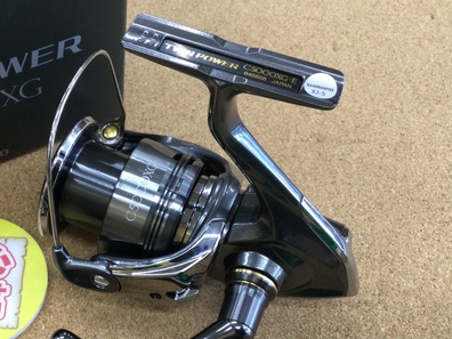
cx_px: 148
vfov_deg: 30.7
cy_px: 221
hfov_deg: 39.9
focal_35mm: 47
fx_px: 614
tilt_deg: -60.6
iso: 40
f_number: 2.4
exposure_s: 1/30
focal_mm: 3.3
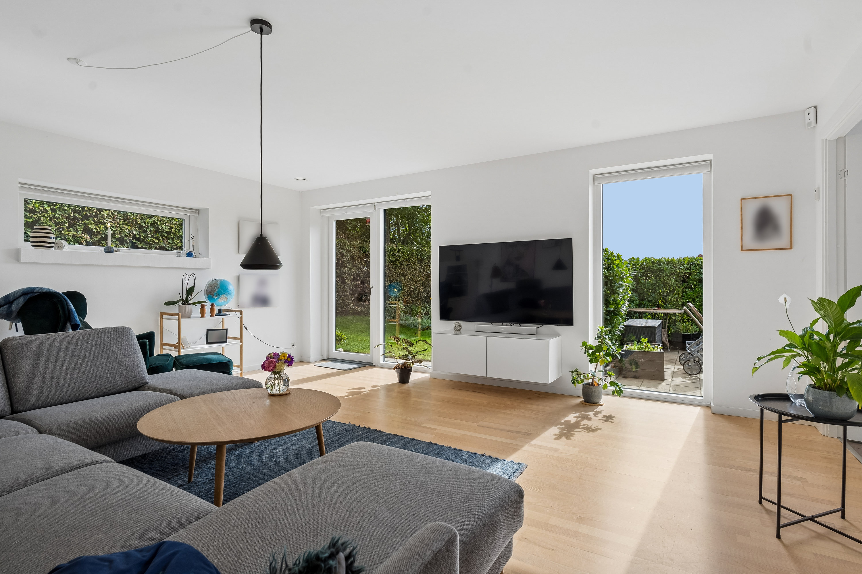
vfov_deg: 65.9
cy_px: 287
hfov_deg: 88.4
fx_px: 443
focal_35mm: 18
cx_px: 431
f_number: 8
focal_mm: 18.5
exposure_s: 1/160
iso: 200
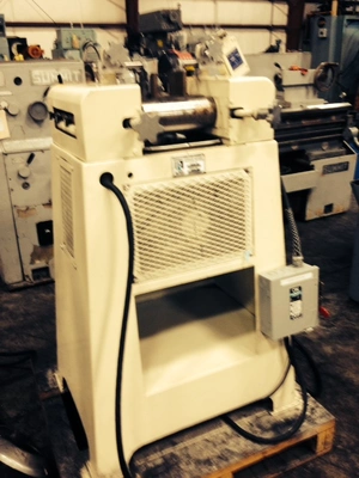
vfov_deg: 52.6
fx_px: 484
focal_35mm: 35
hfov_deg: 40.7
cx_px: 180
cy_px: 239
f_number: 2.4
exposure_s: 1/20
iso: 100
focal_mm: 4.28
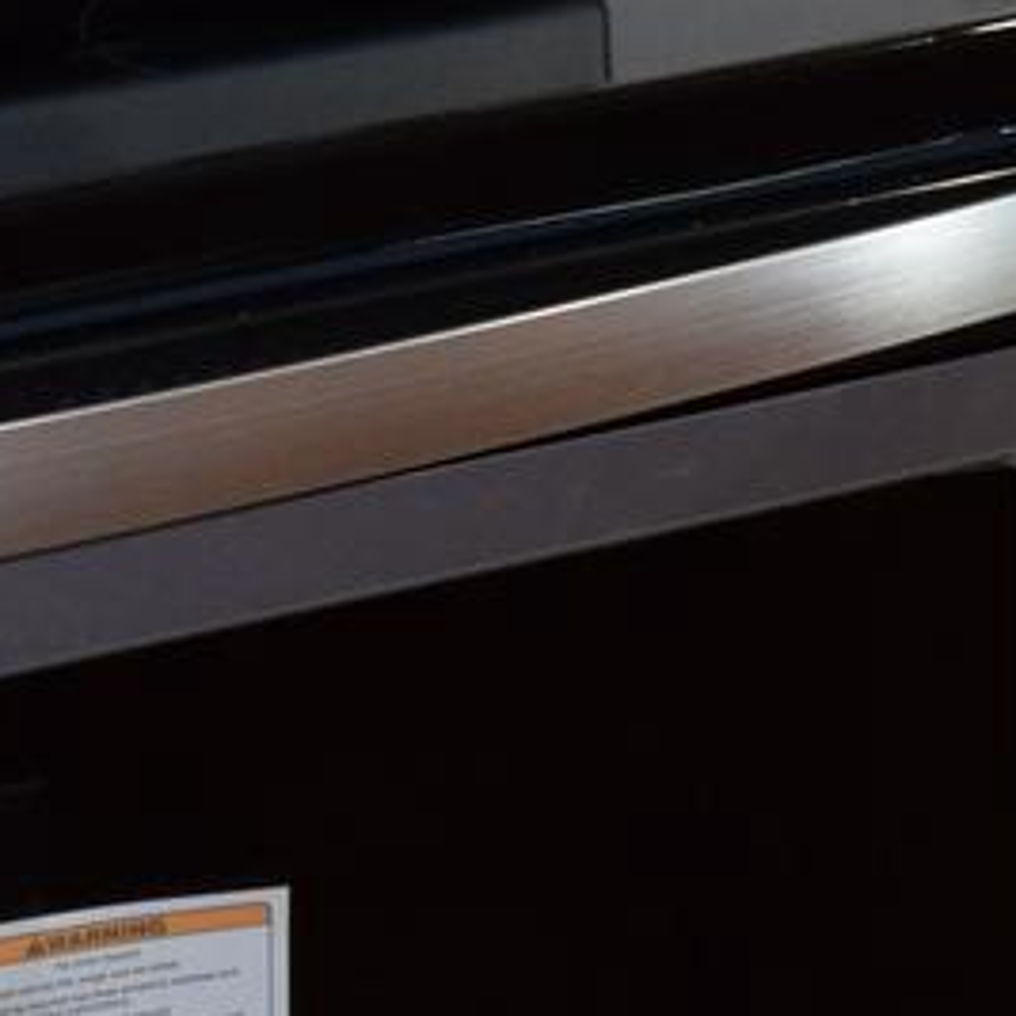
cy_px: -1094
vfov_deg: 9.2
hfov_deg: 8.8
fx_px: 5844
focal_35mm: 176
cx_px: 2637
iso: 800
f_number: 5
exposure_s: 1/100
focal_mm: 18
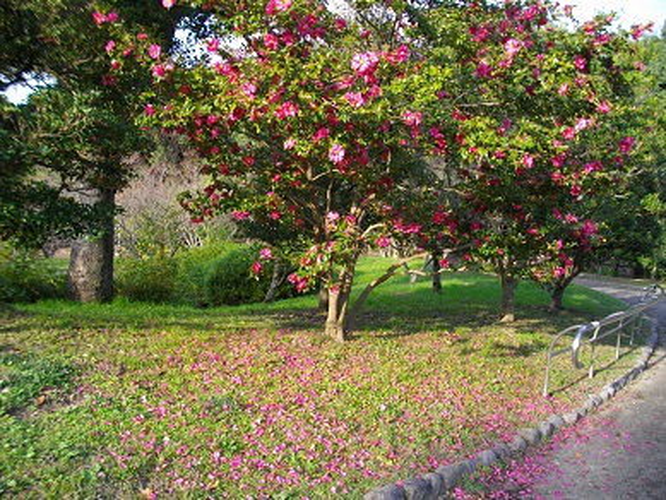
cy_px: 250
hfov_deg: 56.8
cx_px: 333
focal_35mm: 32
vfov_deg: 44.2
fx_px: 616
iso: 100
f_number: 2.9
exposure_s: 1/250
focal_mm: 5.7
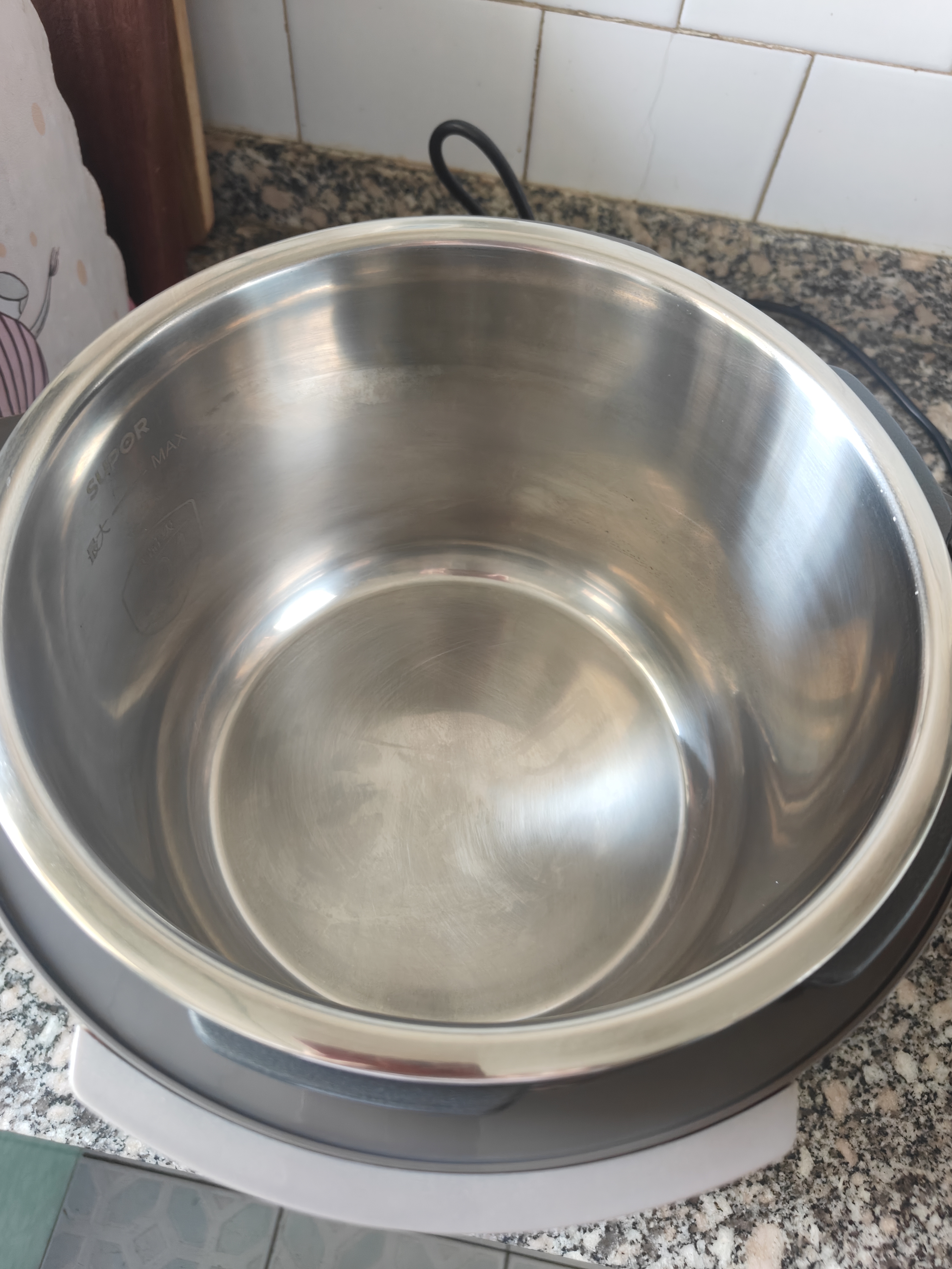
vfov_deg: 71.6
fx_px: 880
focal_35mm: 24
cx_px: 476
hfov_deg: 56.8
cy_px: 634
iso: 250
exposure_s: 1/50
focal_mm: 5.59
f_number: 1.8
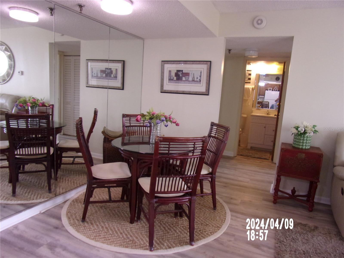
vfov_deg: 56.8
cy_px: 129
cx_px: 172
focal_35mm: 24
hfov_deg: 71.6
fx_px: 239
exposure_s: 1/34
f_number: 3.3
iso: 146
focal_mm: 4.3
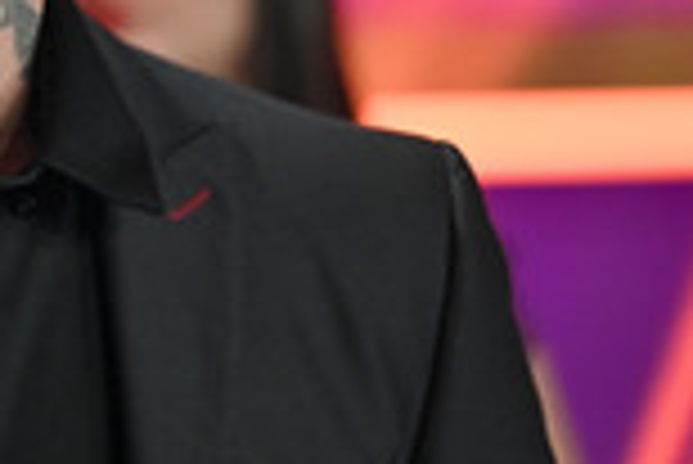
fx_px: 6763
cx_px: -281
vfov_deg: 3.9
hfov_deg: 5.8
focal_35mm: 351
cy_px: -104
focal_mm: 120
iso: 3200
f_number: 2.8
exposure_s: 1/200
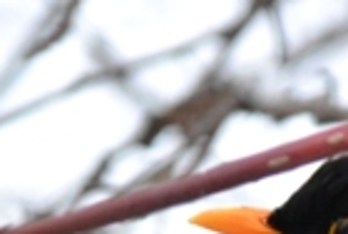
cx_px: 528
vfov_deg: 1.0
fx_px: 12947
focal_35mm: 1337
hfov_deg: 1.5
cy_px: 377
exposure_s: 1/60
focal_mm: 175
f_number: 5.3
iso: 3200
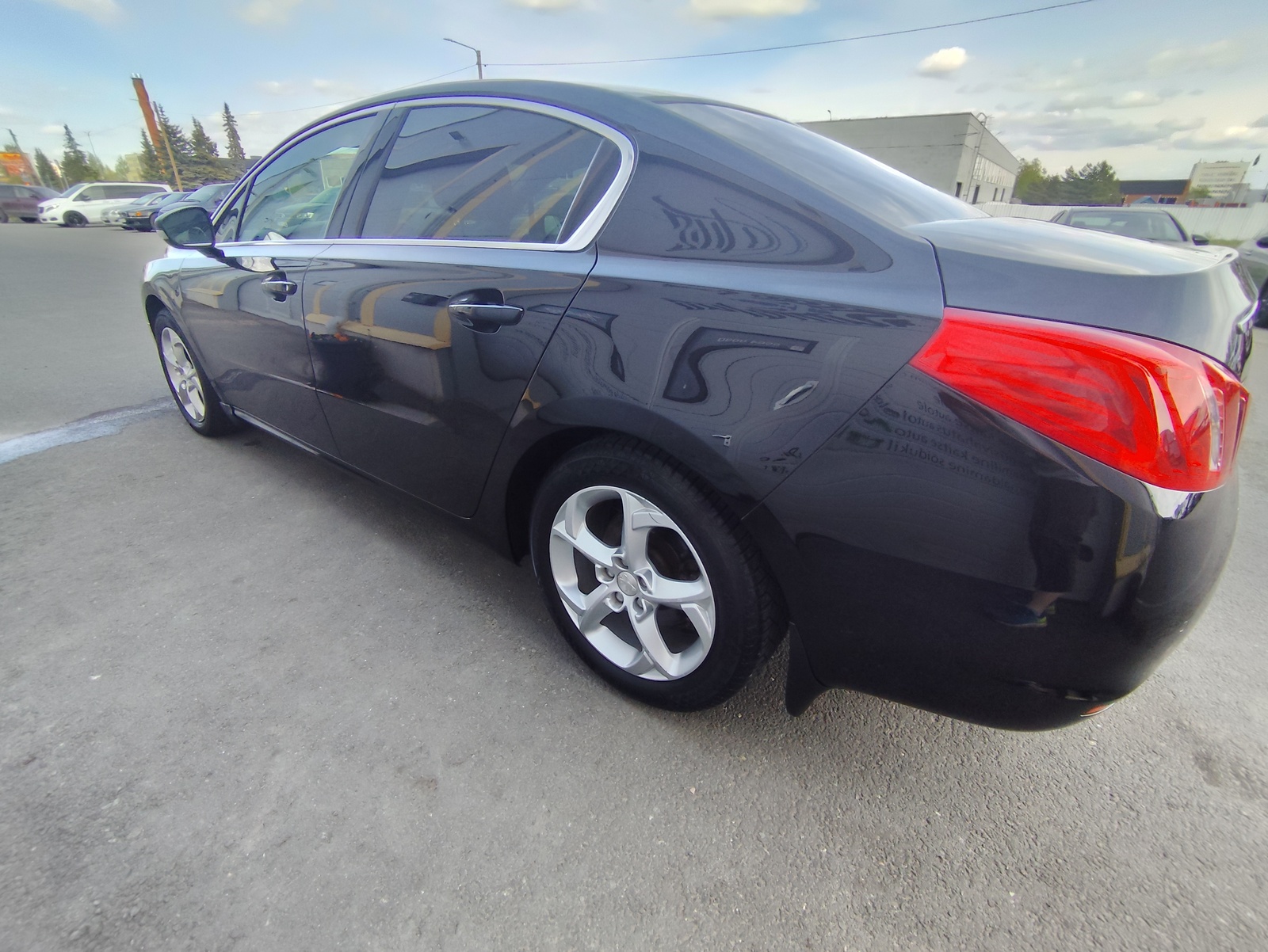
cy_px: 476
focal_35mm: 16
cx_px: 634
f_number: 2.2
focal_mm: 1.65
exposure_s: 1/462
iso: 50
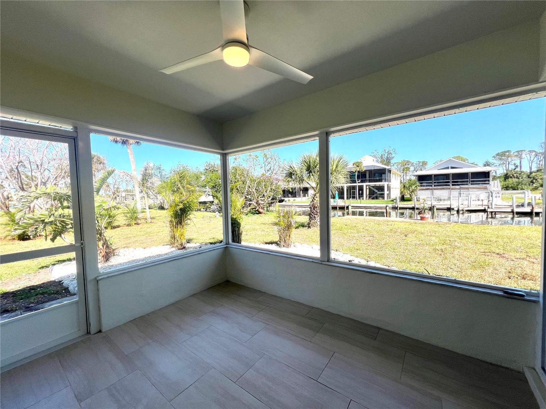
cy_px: 204
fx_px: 205
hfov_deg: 106.2
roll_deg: +1.5
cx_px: 273
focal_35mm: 13
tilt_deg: -2.6
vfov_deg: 89.9
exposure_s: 1/727
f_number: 1.8
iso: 32
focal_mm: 1.57
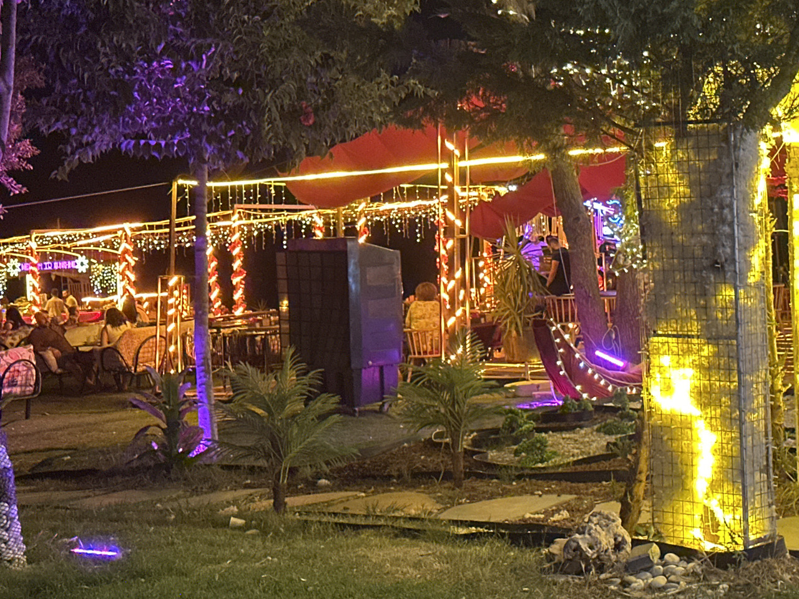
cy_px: 219
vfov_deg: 19.6
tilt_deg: +0.5
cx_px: 518
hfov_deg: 25.9
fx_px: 1731
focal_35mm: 75
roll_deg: +1.3
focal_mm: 6.86
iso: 400
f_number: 1.78
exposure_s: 1/33
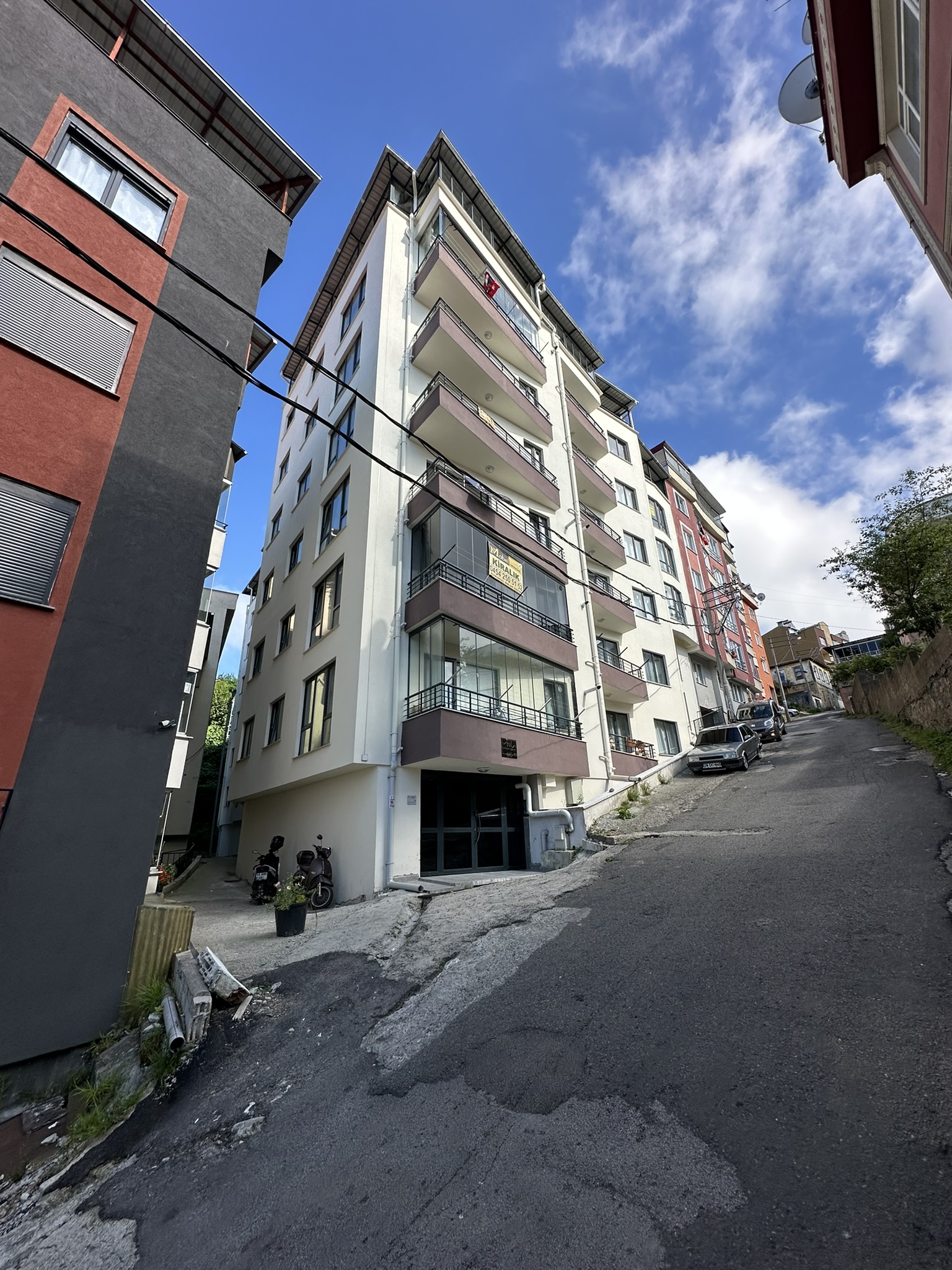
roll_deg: +0.5
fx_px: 513
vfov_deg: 102.1
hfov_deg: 85.7
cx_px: 476
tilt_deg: +22.6
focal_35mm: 14
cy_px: 635
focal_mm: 2.22
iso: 50
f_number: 2.2
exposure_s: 1/1233
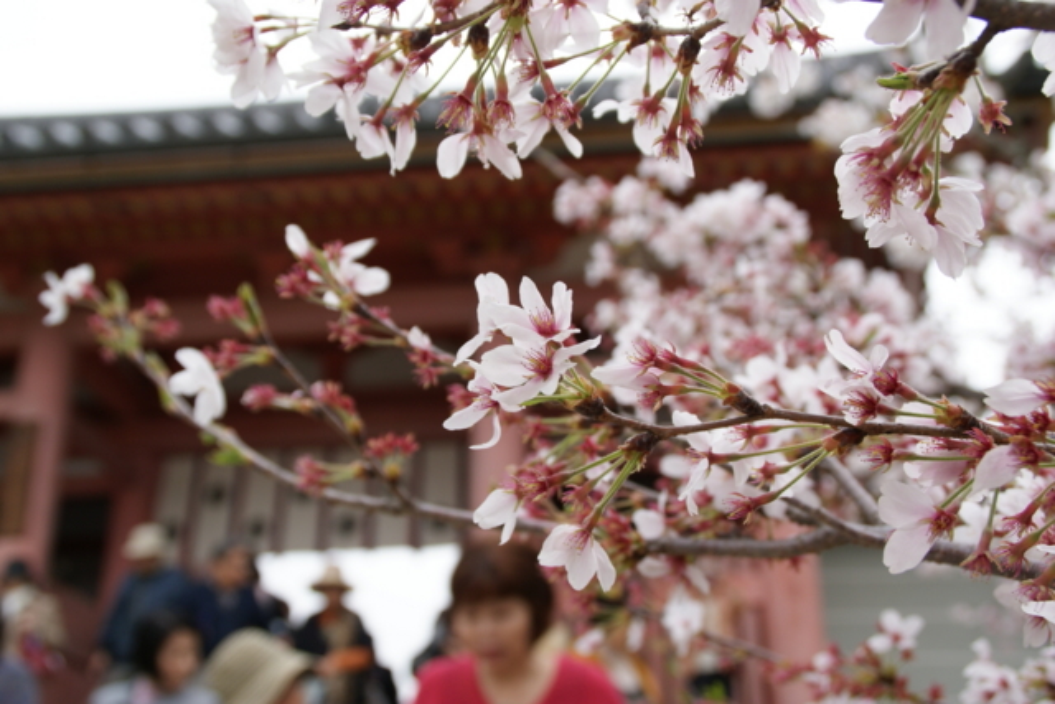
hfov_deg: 43.6
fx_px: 1319
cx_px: 528
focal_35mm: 45
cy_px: 352
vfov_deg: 29.9
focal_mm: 30
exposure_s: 1/80
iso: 100
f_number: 5.6
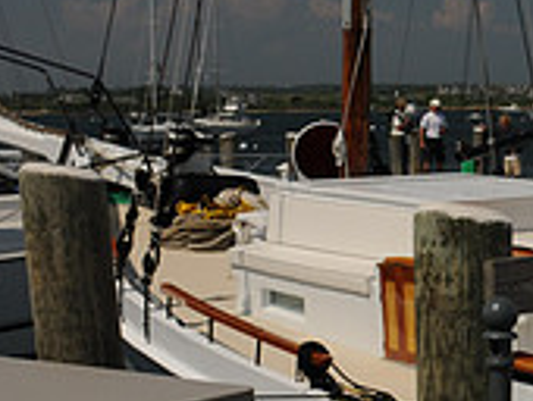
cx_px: 803
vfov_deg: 13.7
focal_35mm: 108
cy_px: 309
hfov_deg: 16.5
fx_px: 1665
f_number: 13
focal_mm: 22
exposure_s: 1/250
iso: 200
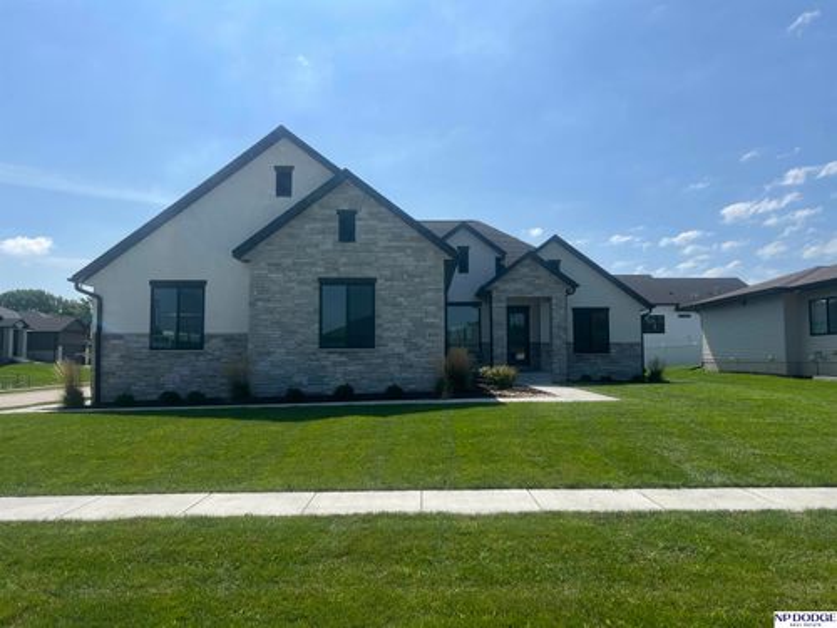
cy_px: 314
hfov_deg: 67.3
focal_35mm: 26
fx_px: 629
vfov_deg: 53.1
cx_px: 418
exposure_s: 1/6993
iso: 50
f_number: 1.5
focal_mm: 5.7
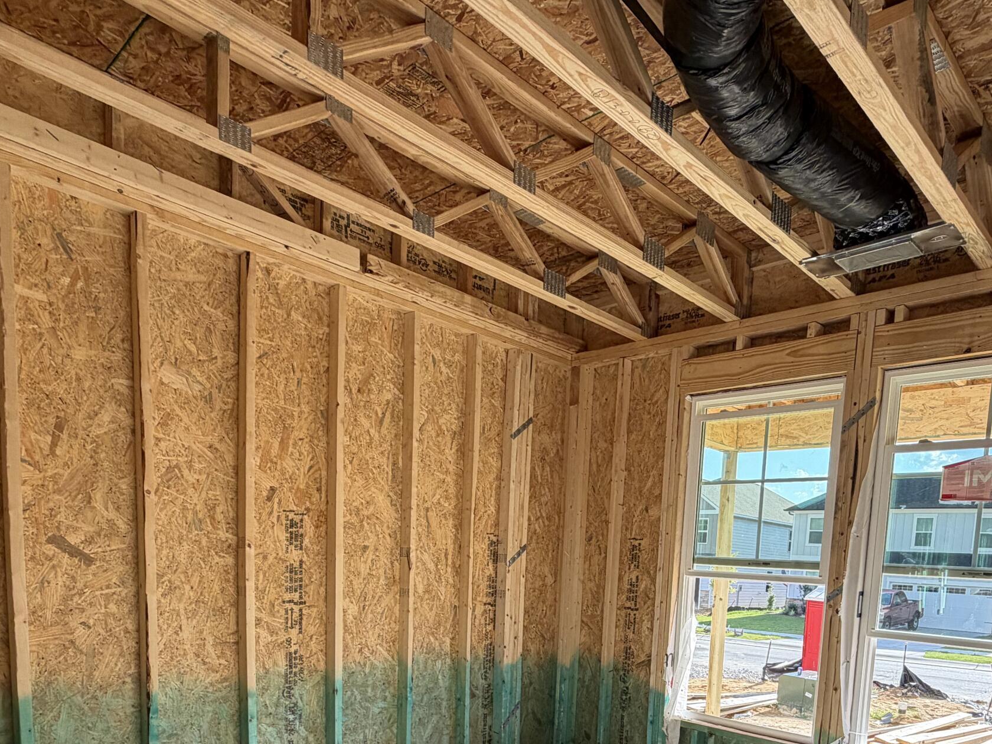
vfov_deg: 49.9
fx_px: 716
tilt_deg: -6.5
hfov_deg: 68.5
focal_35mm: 25
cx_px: 612
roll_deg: -2.6
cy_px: 645
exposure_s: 1/176
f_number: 2.2
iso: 50
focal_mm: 2.22
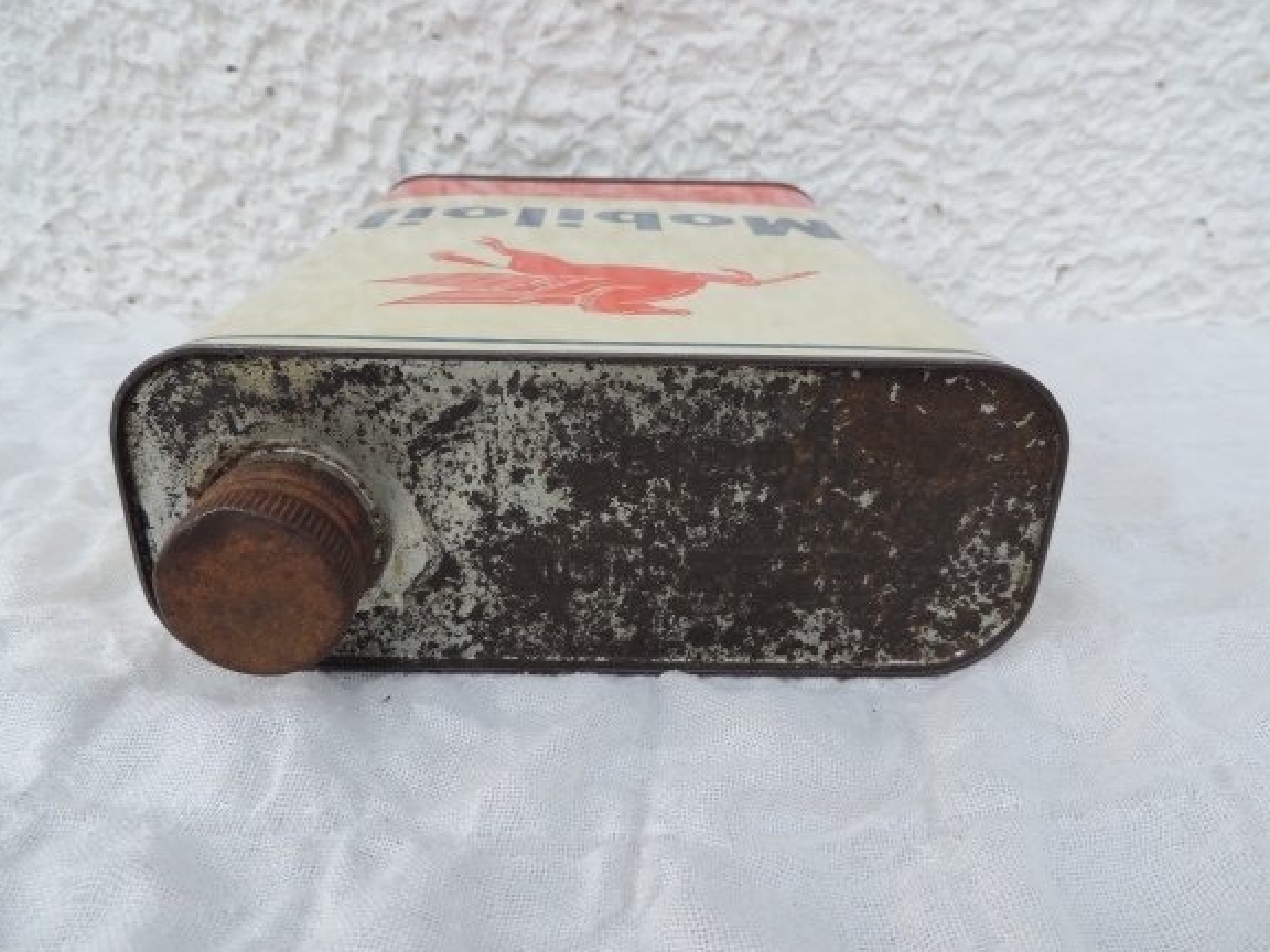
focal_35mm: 25
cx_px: 611
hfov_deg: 69.4
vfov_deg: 54.9
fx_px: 917
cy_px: 485
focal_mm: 4.3
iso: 80
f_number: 3
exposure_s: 1/400
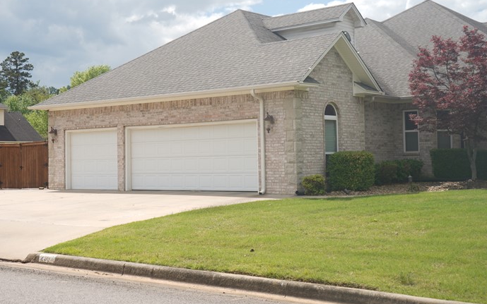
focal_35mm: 53
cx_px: 202
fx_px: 704
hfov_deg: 38.1
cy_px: 121
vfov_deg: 24.4
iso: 64
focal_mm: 33
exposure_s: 1/500
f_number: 4.5
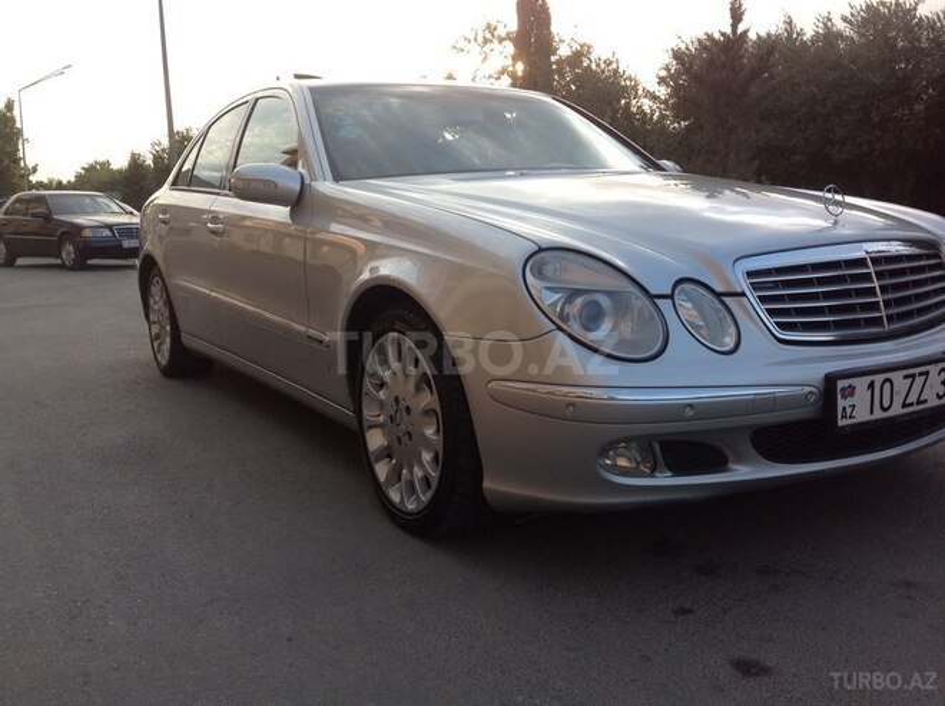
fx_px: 954
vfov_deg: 40.6
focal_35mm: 35
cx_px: 472
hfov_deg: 52.7
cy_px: 353
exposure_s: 1/206
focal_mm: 4.28
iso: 50
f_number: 2.4
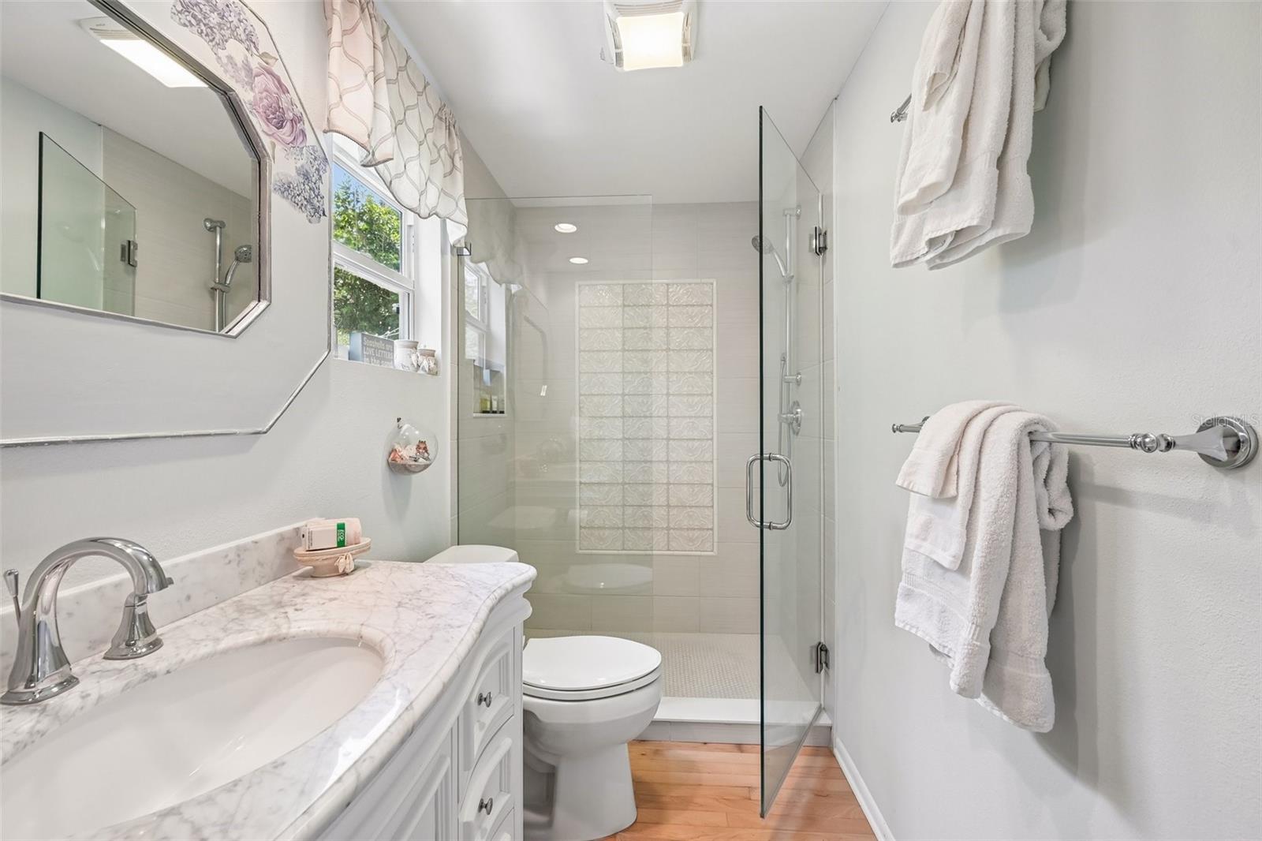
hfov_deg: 104.3
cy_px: 420
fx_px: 491
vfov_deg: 81.2
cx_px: 631
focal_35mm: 14
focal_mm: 14
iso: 400
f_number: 8
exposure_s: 1/15
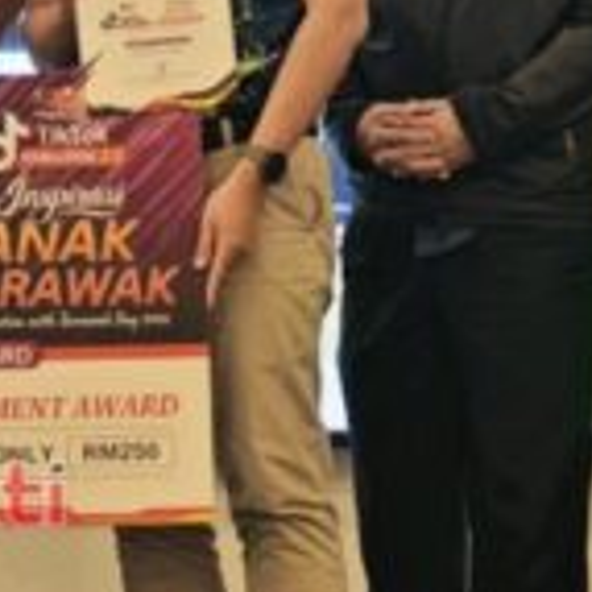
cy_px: -236
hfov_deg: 5.2
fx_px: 6540
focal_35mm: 338
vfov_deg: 5.1
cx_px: -116
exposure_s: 1/100
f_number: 2.6
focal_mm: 15.38
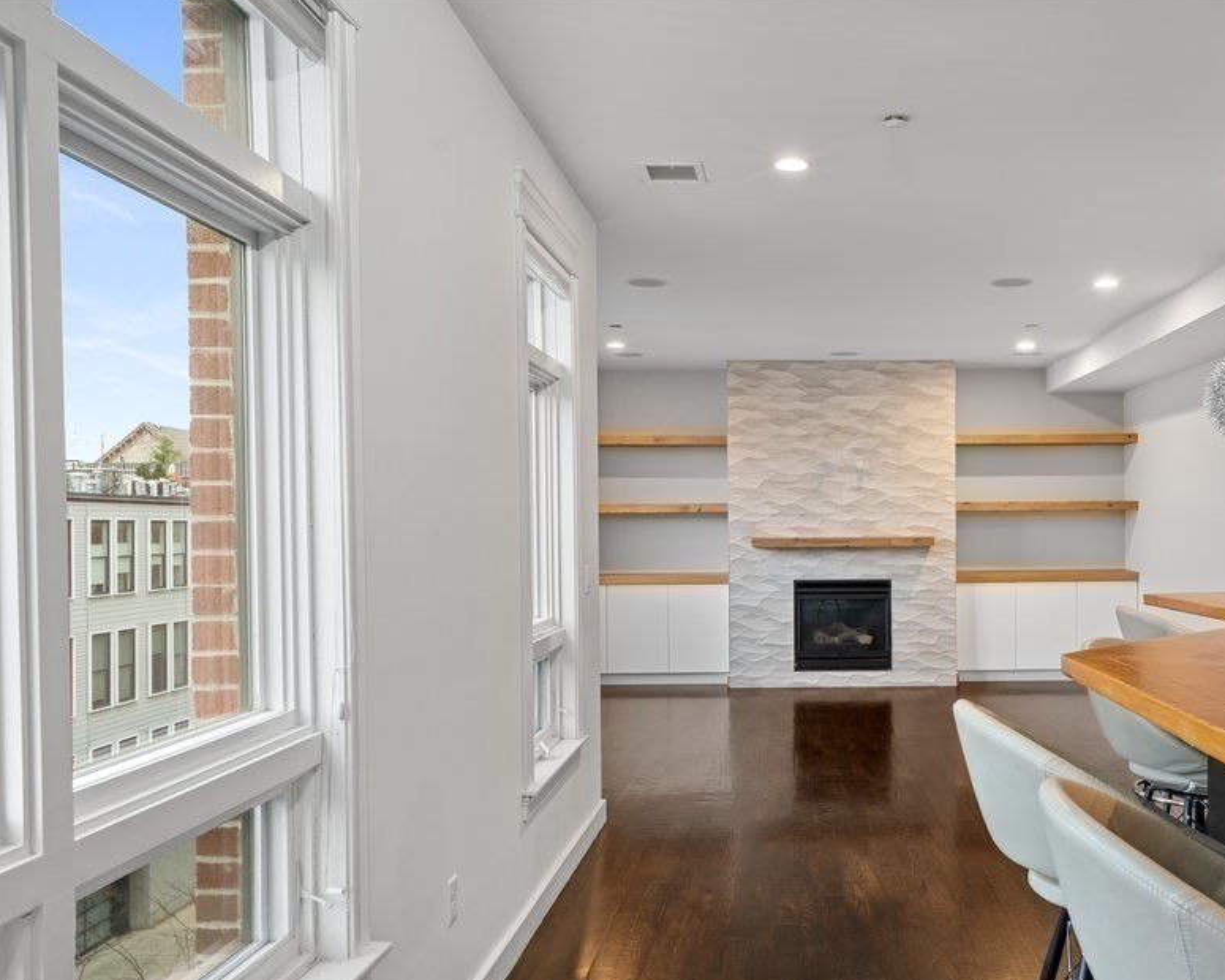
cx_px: 806
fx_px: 1124
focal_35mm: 31
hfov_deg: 56.1
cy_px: 532
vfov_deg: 47.1
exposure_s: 1/2.5
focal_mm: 25
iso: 800
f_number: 8
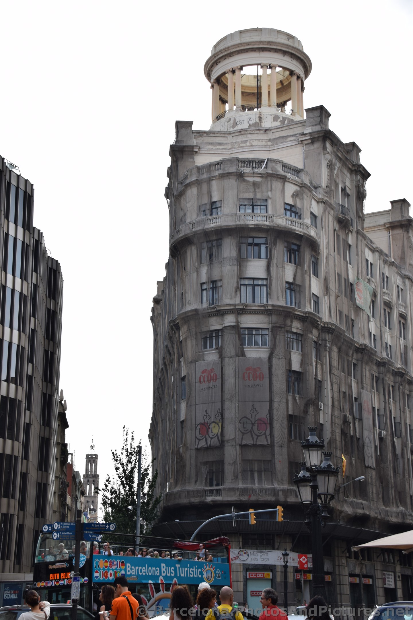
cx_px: 206
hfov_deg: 23.8
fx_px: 981
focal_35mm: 57
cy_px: 310
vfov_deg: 35.1
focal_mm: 38
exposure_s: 1/320
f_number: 8
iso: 200
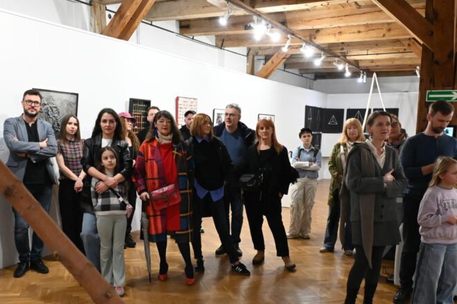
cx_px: 211
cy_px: 206
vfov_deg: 35.5
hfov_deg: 51.9
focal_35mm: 37
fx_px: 469
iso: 10000
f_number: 5
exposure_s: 1/100
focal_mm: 24
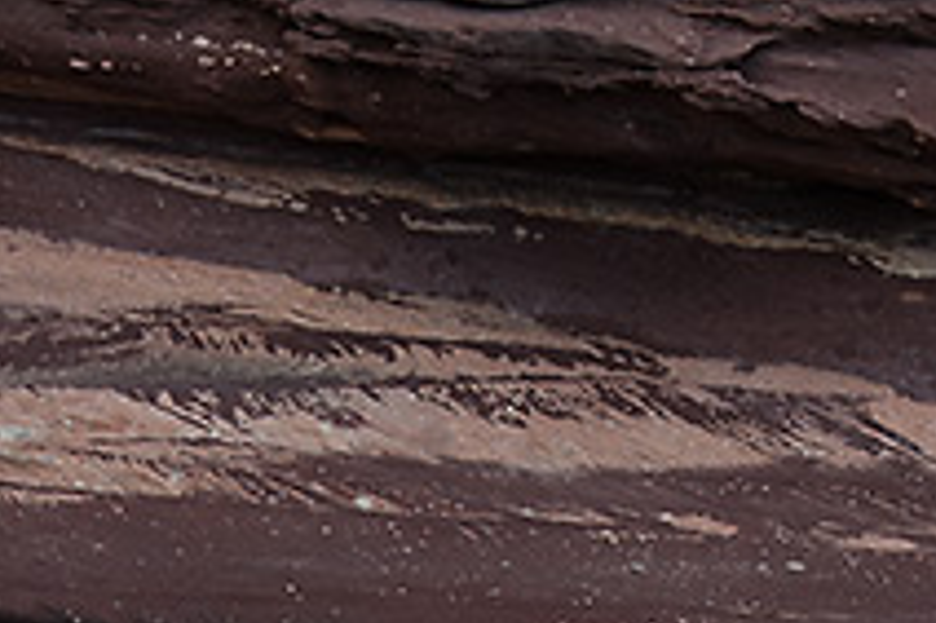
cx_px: 278
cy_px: 1401
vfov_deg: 6.2
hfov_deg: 9.7
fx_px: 5534
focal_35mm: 213
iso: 110
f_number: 9
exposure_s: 1/50
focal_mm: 44
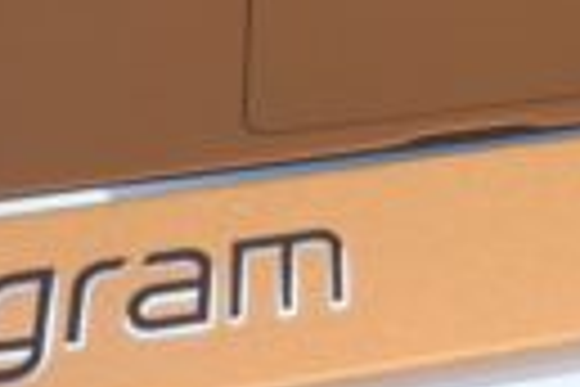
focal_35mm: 116
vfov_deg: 10.6
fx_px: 1869
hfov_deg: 15.9
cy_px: -443
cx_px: 922
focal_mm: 16
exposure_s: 1/80
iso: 100
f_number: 5
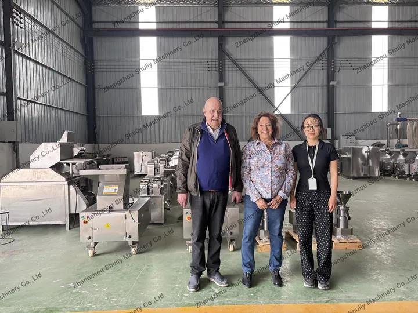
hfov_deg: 67.3
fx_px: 314
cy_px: 156
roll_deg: +1.2
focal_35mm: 26
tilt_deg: -1.8
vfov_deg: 53.1
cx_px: 209
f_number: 1.6
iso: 64
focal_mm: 5.96
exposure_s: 1/144
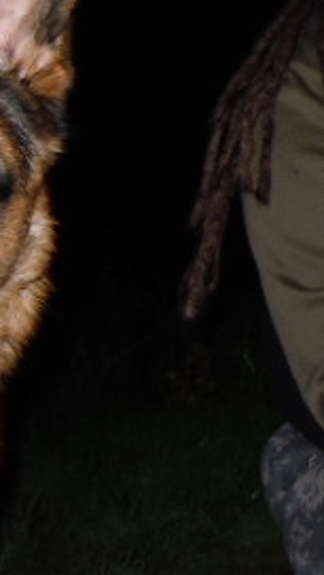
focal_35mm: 77
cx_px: 407
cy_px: 148
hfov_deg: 15.1
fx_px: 1176
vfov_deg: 27.2
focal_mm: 5.4
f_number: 3.5
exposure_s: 1/30
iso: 200
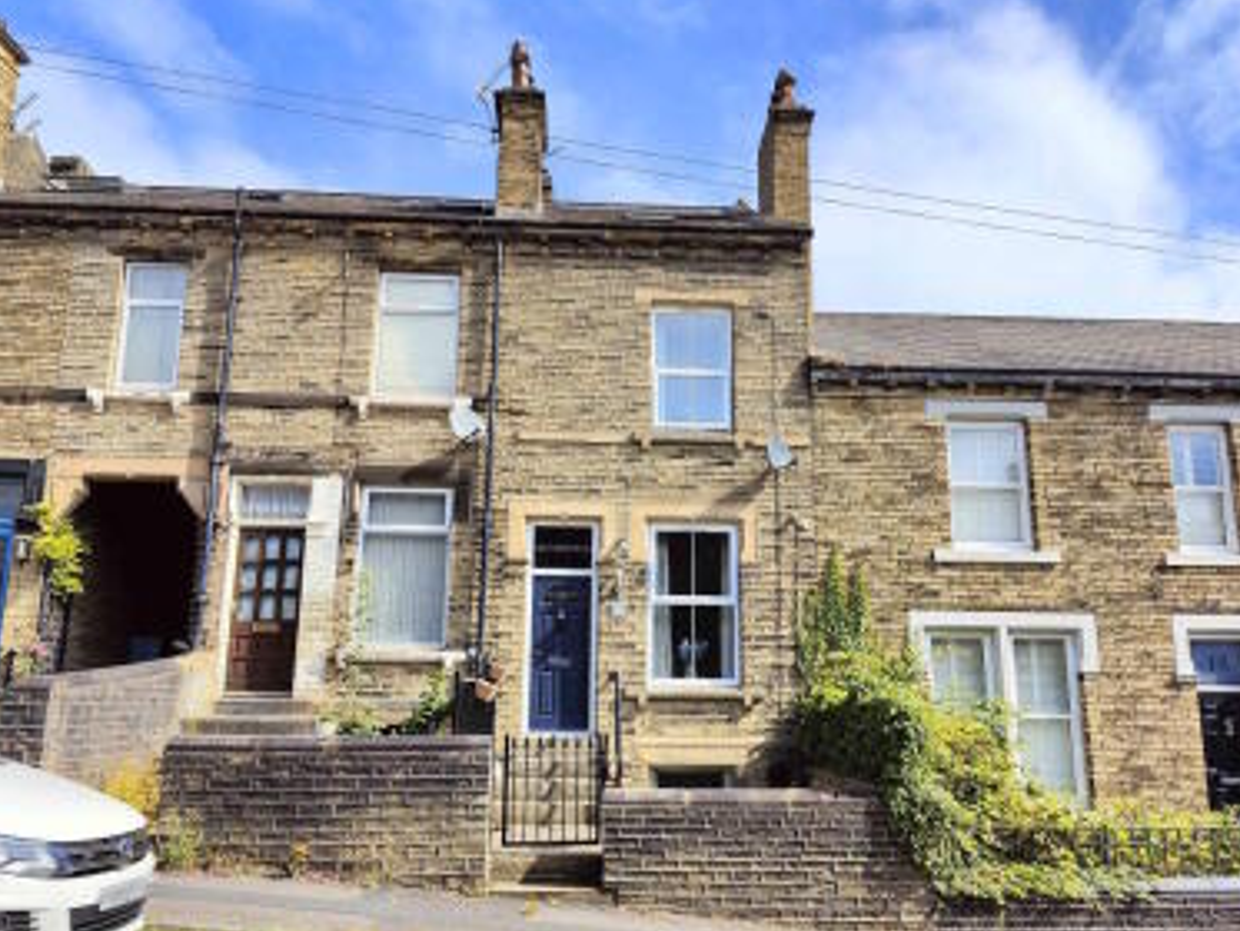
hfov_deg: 67.3
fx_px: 932
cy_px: 480
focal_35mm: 26
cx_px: 642
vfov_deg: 53.1
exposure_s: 1/3031
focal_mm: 6.06
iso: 50
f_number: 1.8
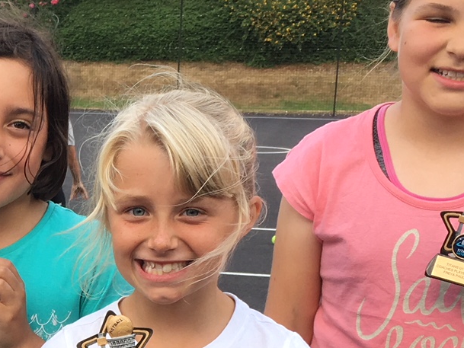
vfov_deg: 15.0
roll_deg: -1.2
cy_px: 390
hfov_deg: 19.7
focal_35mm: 96
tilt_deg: -14.9
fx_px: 1287
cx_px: -14
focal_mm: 4.15
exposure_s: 1/213
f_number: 2.2
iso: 25
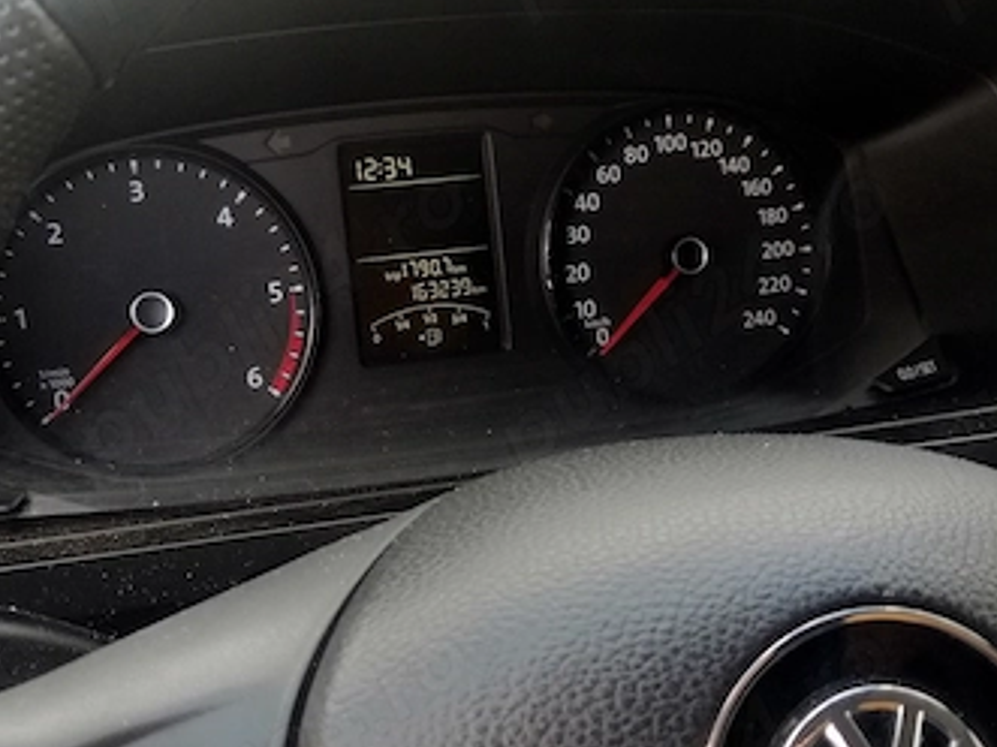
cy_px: 352
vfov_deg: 29.7
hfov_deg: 38.9
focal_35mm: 49
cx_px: 482
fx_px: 1411
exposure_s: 1/100
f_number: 1.8
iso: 100
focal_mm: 3.95
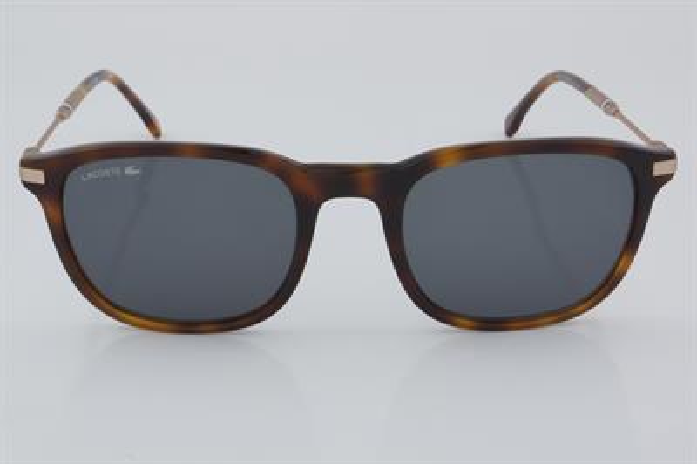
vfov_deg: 16.5
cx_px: 348
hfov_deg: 24.6
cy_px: 232
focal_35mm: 82
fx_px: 1596
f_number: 32
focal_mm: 55
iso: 100
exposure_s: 1/4
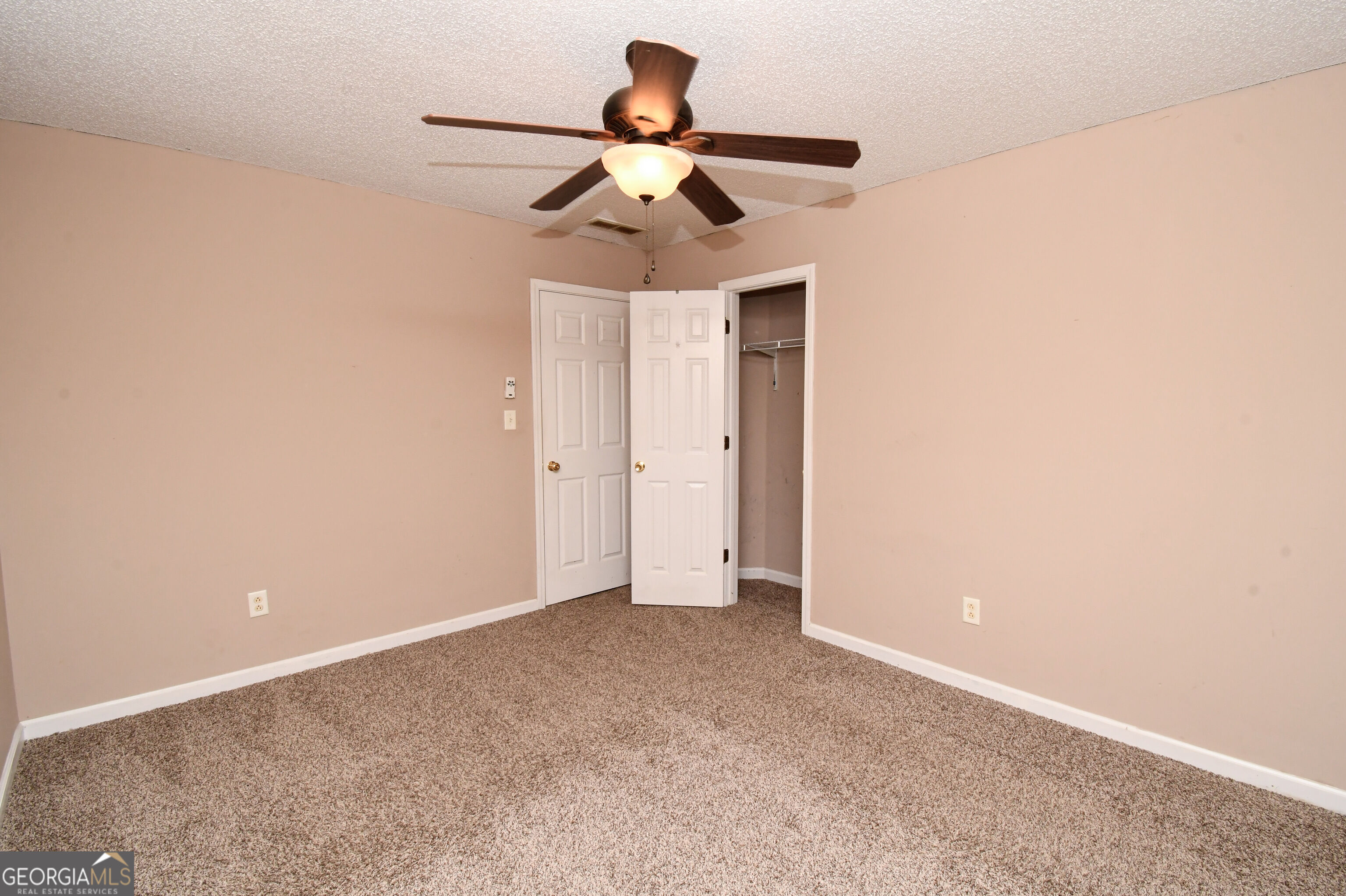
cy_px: 448
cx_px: 673
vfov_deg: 77.3
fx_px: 561
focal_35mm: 15
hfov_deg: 100.4
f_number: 14
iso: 800
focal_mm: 10
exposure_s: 1/30
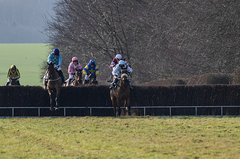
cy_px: 85
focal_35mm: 763
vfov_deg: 1.8
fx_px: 5087
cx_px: 151
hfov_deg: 2.7
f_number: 4
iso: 800
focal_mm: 280
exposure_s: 1/8000
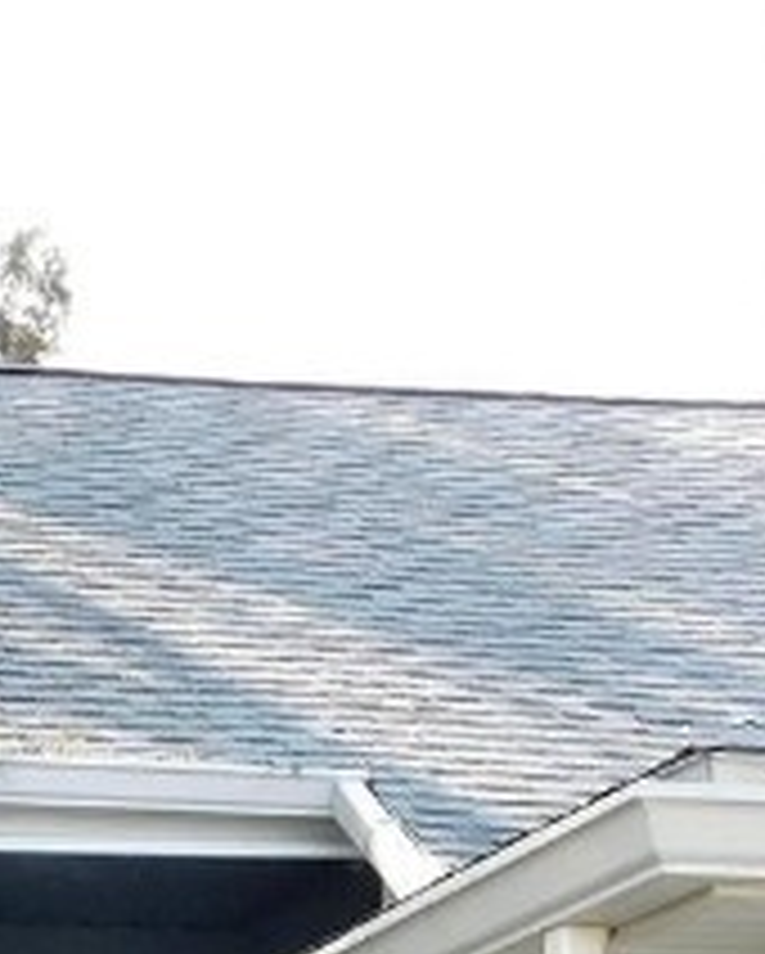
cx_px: -18
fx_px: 5991
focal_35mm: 212
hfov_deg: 7.3
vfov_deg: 8.8
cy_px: 1683
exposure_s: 1/200
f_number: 3.7
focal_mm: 8
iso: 125
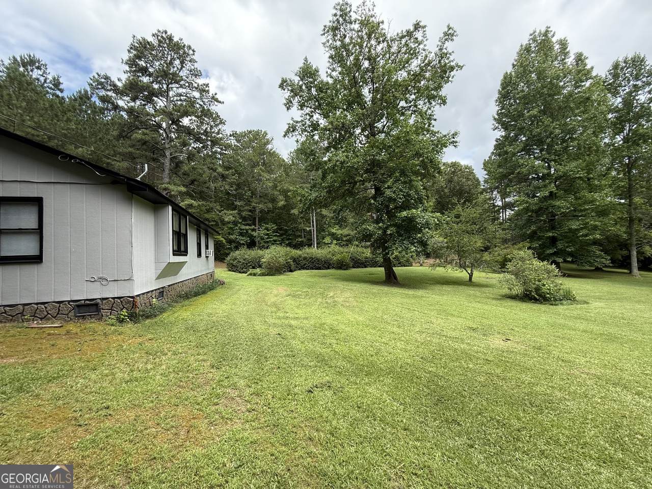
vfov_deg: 85.7
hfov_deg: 102.1
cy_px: 244
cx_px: 326
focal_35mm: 14
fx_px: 264
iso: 64
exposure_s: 1/590
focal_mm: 2.22
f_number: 2.2
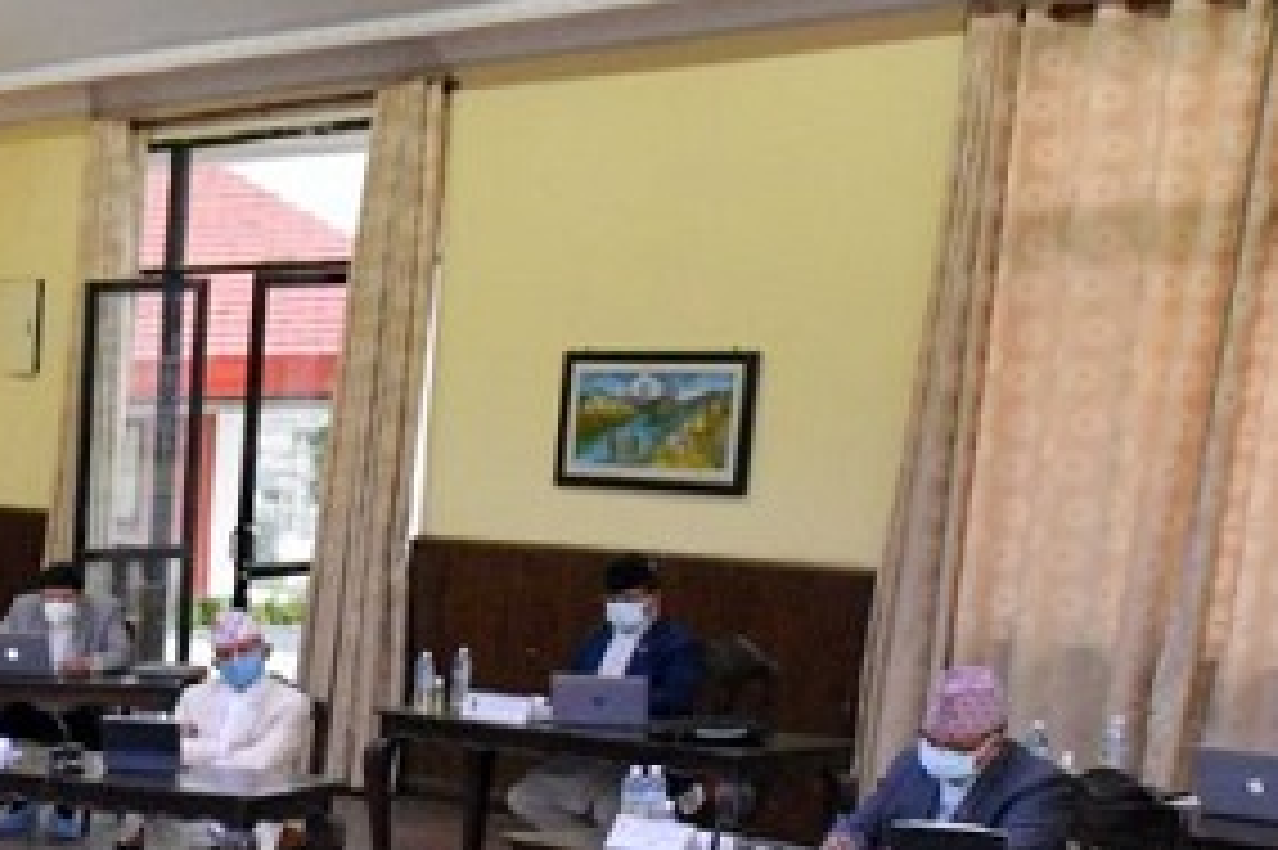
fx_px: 2696
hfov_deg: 19.9
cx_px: -986
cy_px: 846
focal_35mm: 76
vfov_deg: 17.5
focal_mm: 18
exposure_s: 1/80
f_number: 4.5
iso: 1600
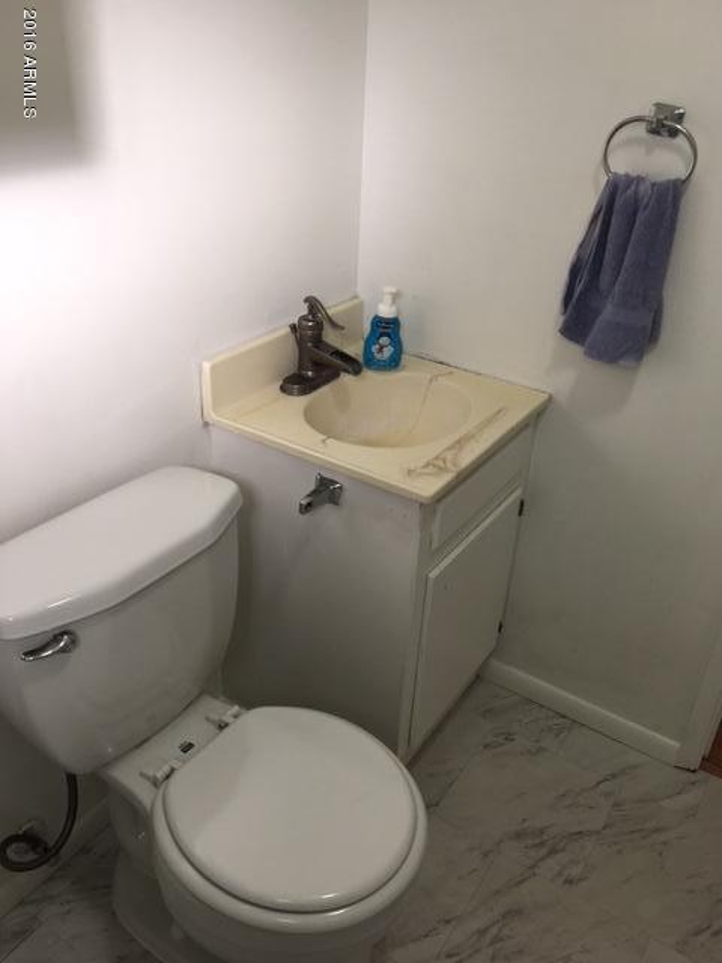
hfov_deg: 48.2
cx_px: 361
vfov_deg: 61.7
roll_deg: -3.3
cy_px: 482
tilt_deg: -30.5
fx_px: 806
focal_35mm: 29
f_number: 2.2
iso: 32
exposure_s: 1/60
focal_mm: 4.15
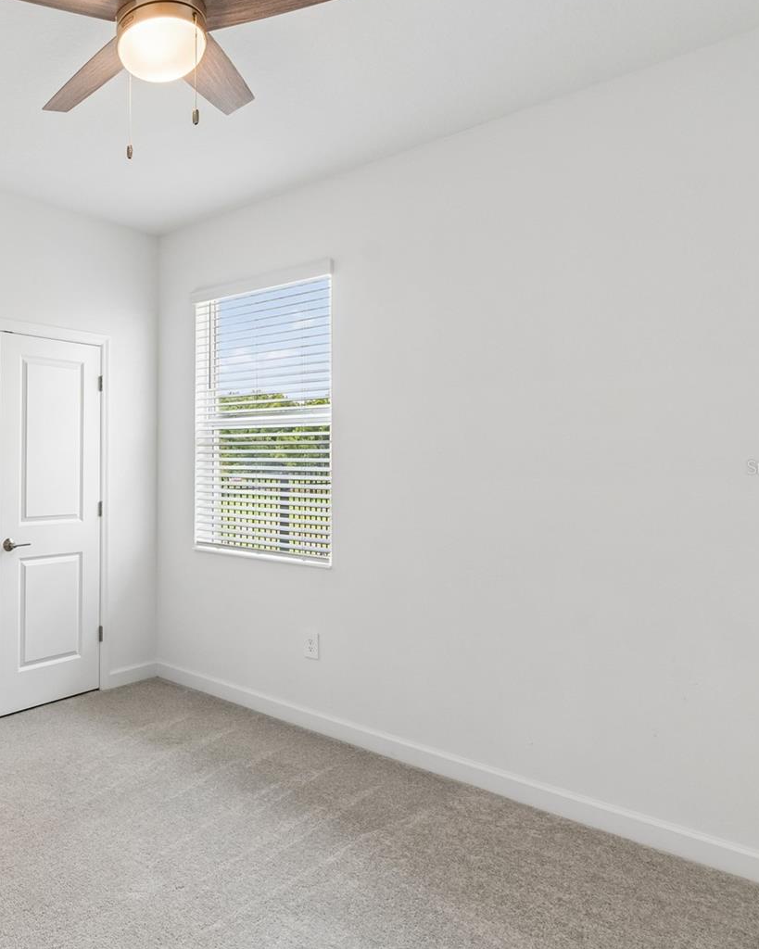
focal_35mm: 22
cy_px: 467
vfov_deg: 75.0
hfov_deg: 55.5
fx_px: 618
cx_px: 88
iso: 100
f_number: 7.1
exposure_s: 1/15
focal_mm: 10
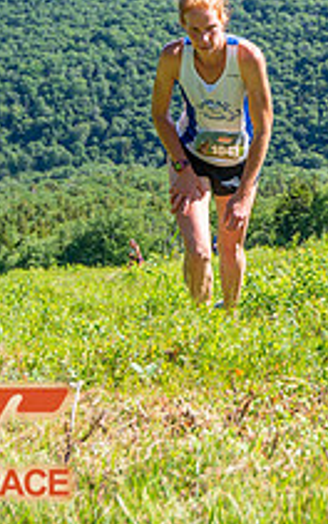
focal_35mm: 98
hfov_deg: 13.1
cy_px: 79
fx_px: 1401
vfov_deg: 20.9
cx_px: 370
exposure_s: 1/250
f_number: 5
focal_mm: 35
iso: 100
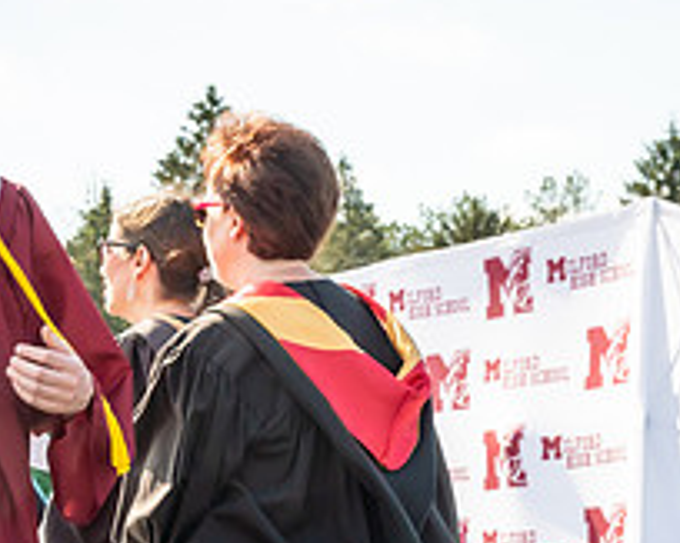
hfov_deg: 15.0
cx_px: 187
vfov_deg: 11.9
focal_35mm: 128
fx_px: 2575
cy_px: 593
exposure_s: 1/400
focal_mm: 27
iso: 200
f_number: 7.1
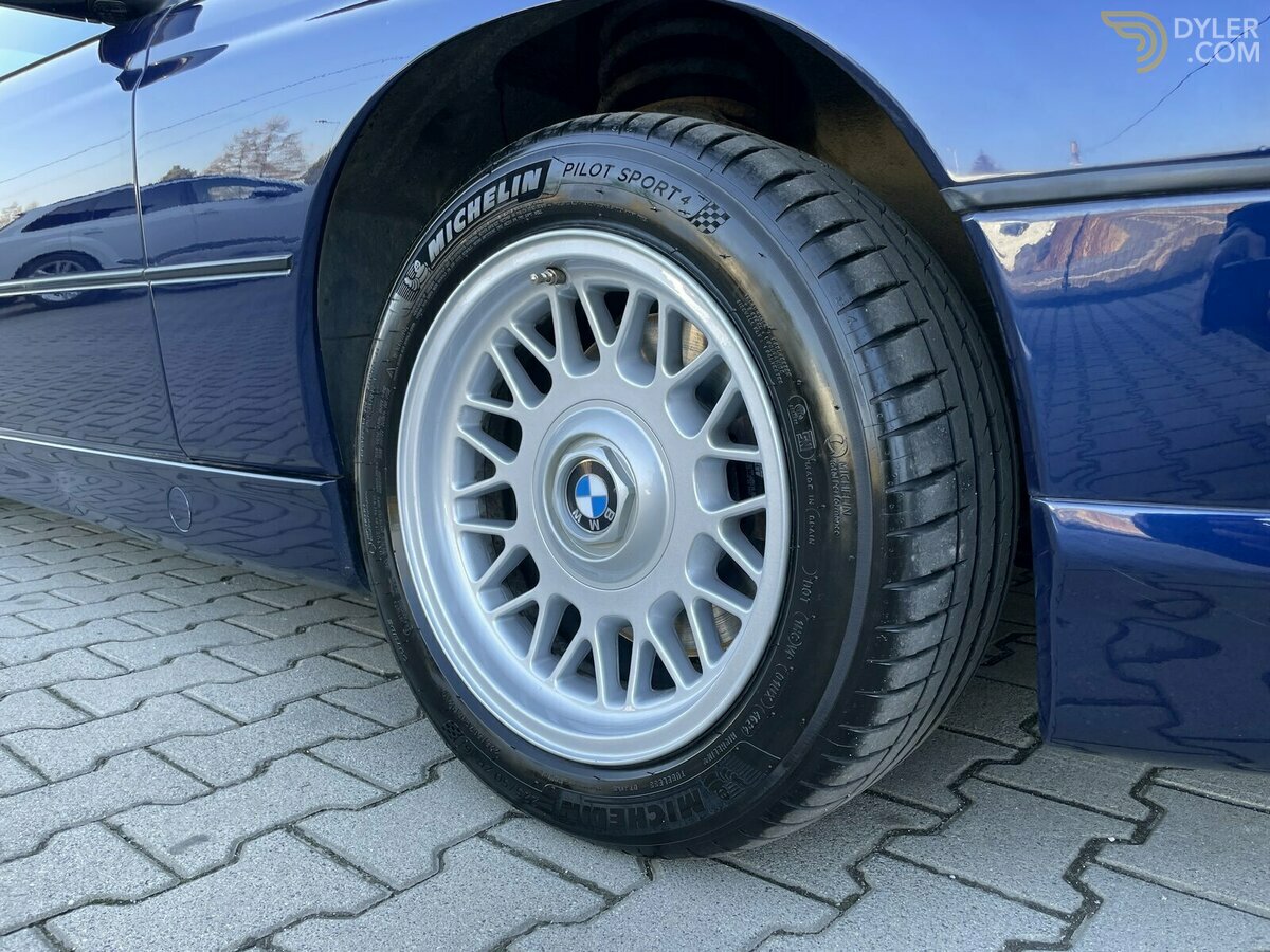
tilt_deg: -6.2
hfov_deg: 67.3
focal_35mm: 26
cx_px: 635
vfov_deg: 53.1
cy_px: 476
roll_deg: -1.6
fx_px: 954
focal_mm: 4.2
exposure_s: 1/121
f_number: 1.6
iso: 32
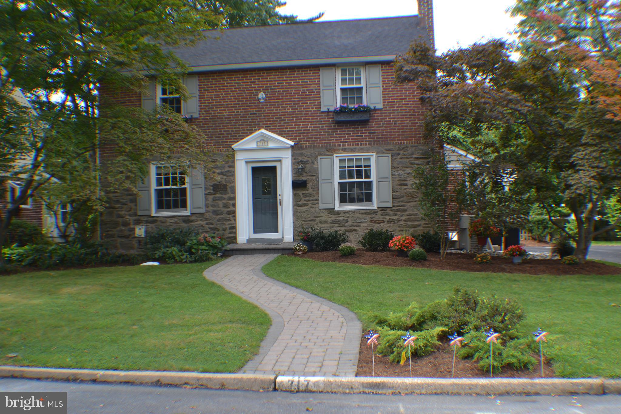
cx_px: 310
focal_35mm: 48
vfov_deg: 28.1
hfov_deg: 41.1
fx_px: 828
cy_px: 207
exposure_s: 1/125
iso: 100
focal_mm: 32
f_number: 5.6
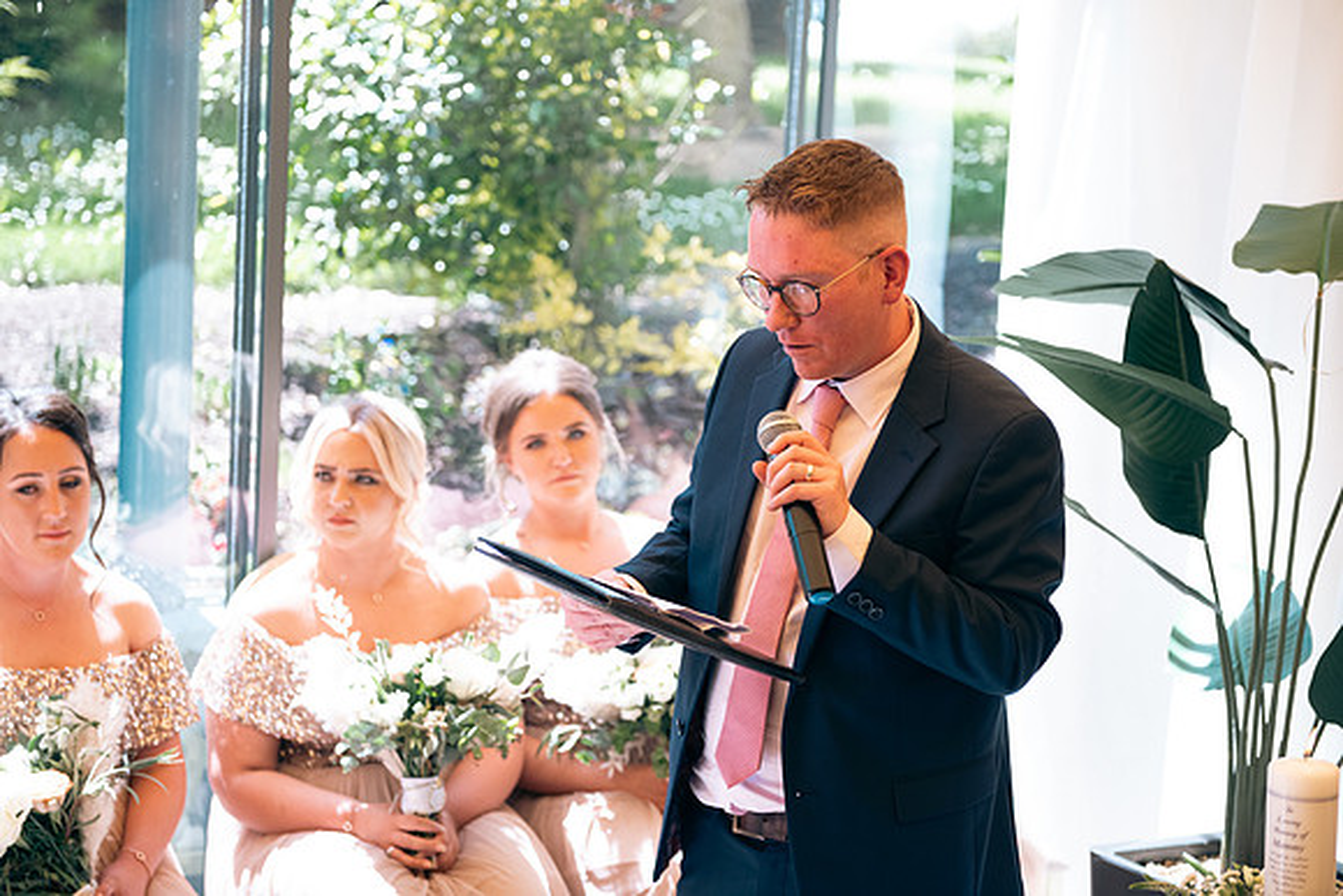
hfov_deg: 28.8
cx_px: 672
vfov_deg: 19.5
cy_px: 448
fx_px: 2612
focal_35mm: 70
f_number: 3.5
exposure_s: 1/250
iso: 250
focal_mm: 70
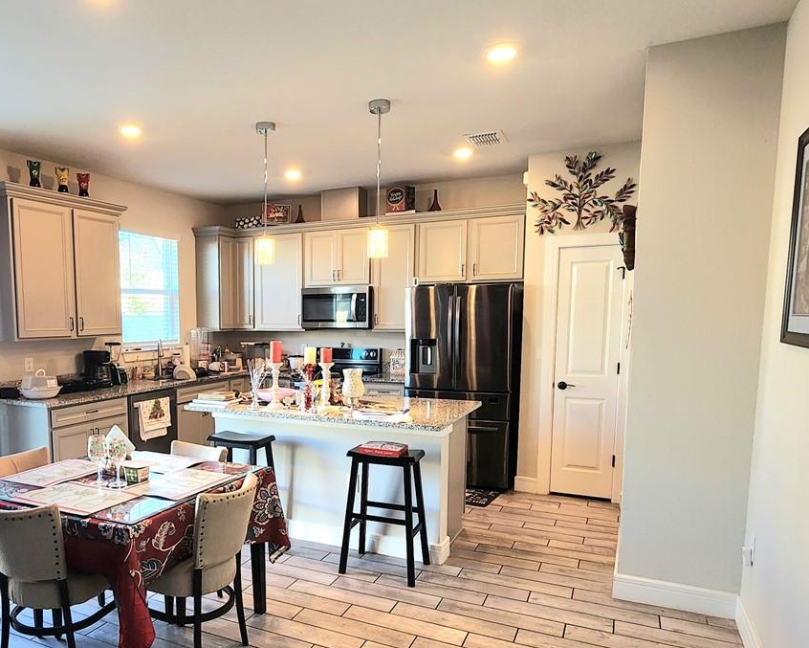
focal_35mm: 24
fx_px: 575
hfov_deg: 68.2
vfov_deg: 58.4
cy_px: 382
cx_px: 267
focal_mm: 2.2
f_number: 2.2
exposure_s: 1/60.2
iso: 80
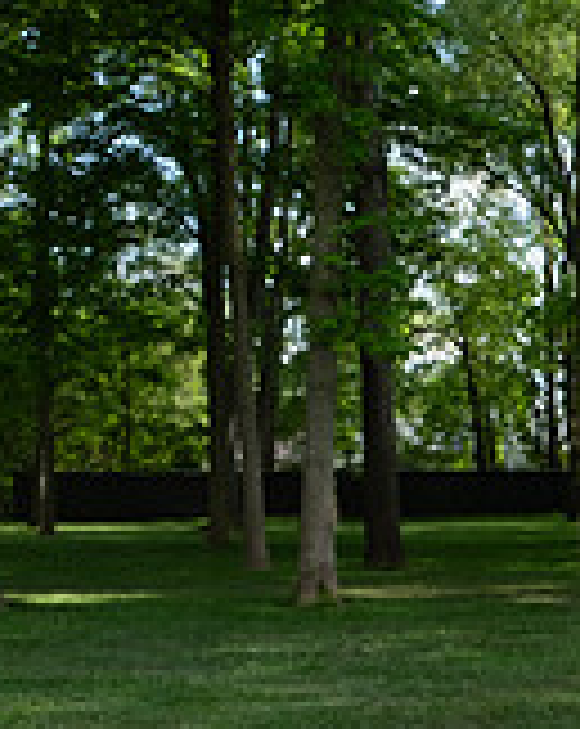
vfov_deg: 20.8
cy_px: 605
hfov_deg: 14.4
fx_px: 1958
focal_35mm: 91
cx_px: 1102
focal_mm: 18
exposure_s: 1/125
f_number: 8
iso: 250
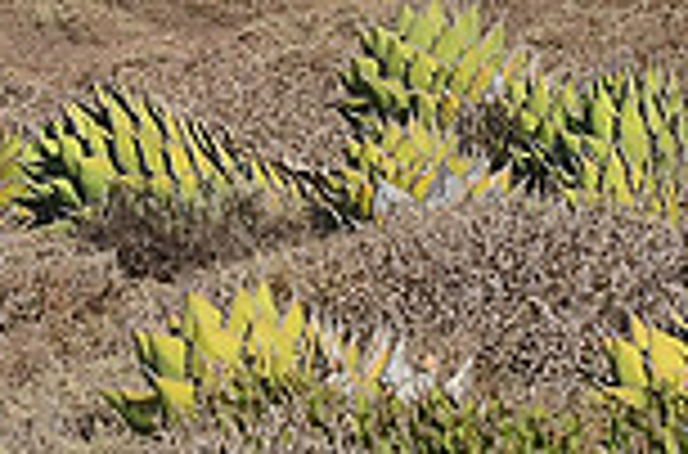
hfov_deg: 4.3
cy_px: -360
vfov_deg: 2.8
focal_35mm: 483
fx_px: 9200
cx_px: -166
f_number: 7.1
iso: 200
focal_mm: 85
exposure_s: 1/640
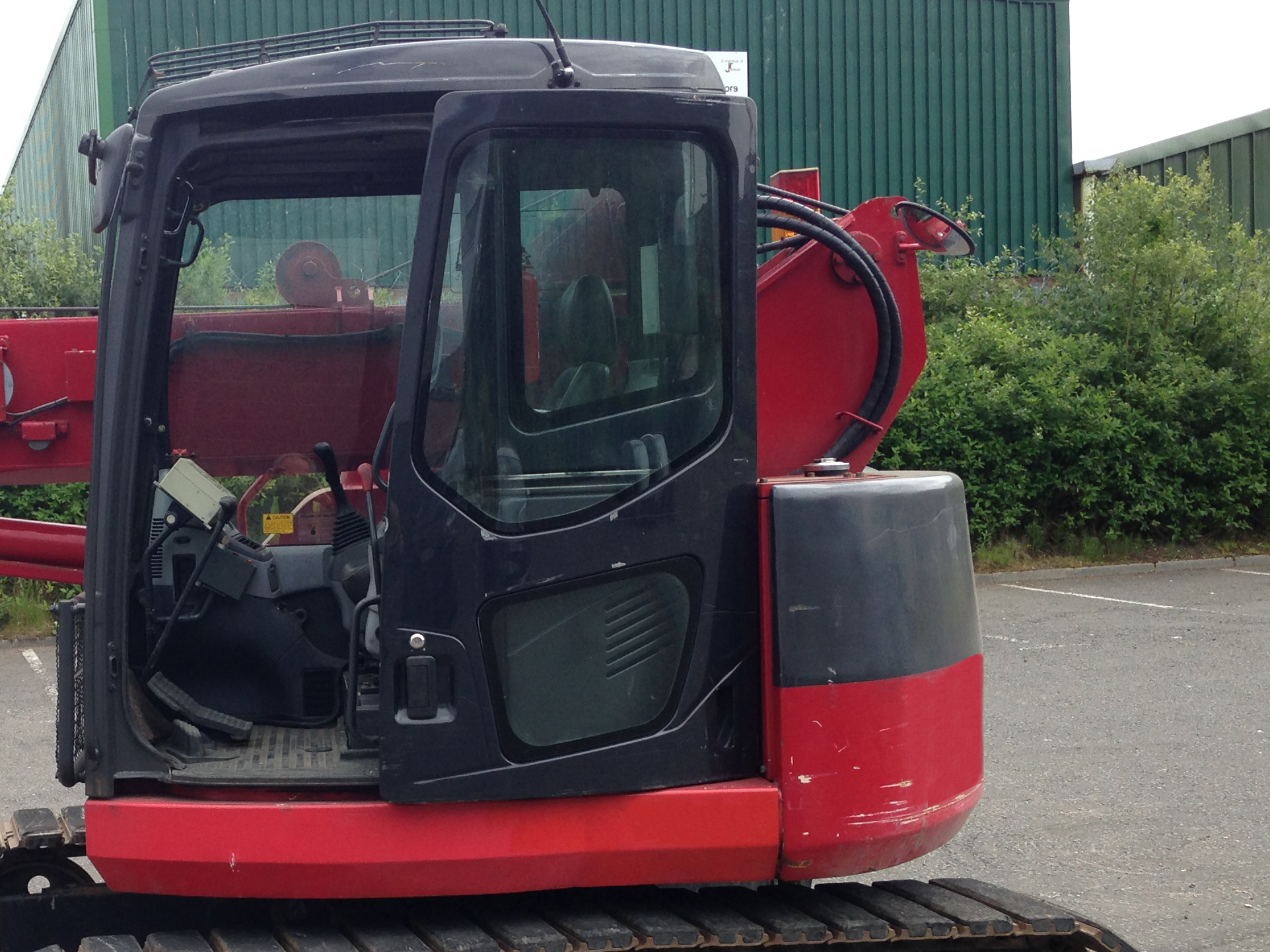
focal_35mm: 56
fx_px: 2055
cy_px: 621
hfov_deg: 33.8
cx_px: 349
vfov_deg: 26.0
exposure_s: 1/638
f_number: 2.4
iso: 50
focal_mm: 4.12
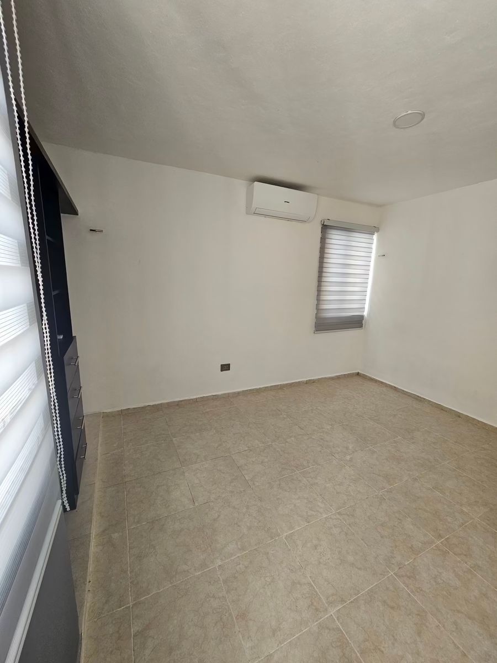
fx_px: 249
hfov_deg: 89.9
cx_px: 248
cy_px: 332
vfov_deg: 106.2
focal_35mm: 13
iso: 125
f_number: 2.2
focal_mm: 2.2
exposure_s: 1/77.4
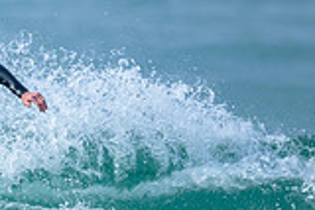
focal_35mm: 2996
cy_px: 225
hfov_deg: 0.7
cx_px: -171
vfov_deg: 0.5
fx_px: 26238
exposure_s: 1/2000
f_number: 6.3
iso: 360
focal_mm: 800
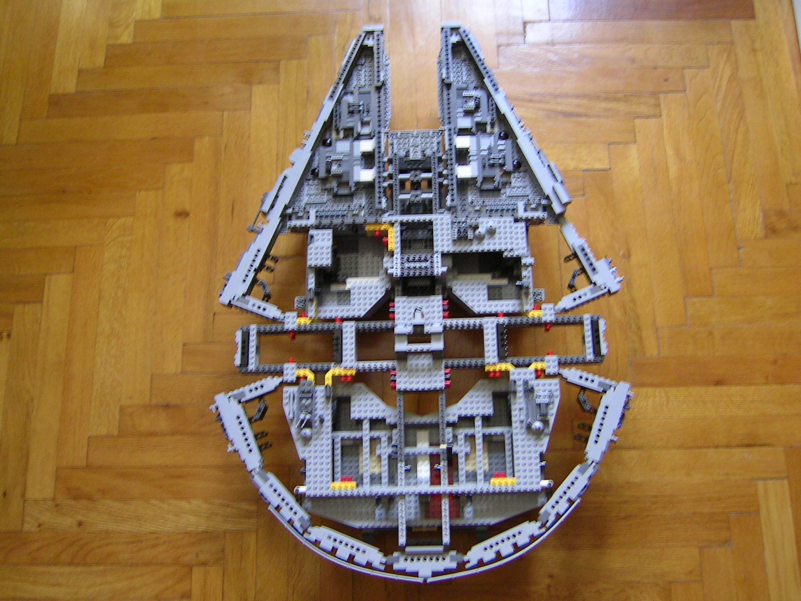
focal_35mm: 36
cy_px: 300
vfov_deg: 39.7
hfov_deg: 51.4
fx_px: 833
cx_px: 400
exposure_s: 1/8
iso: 100
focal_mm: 5.6
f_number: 2.8
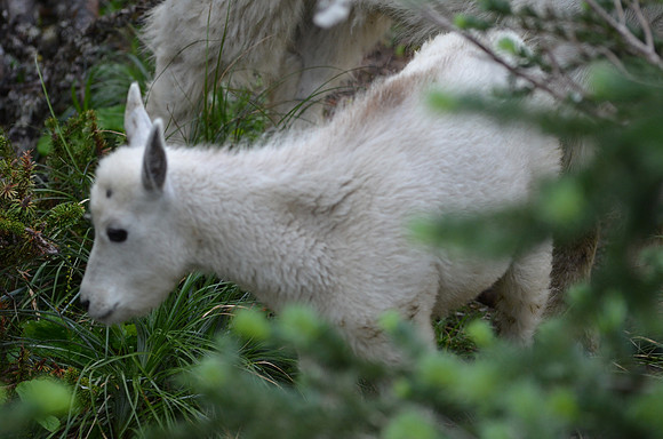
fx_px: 4135
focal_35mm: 225
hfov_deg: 9.2
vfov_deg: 6.1
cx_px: 332
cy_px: 220
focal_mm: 150
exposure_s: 1/500
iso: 800
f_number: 4.5
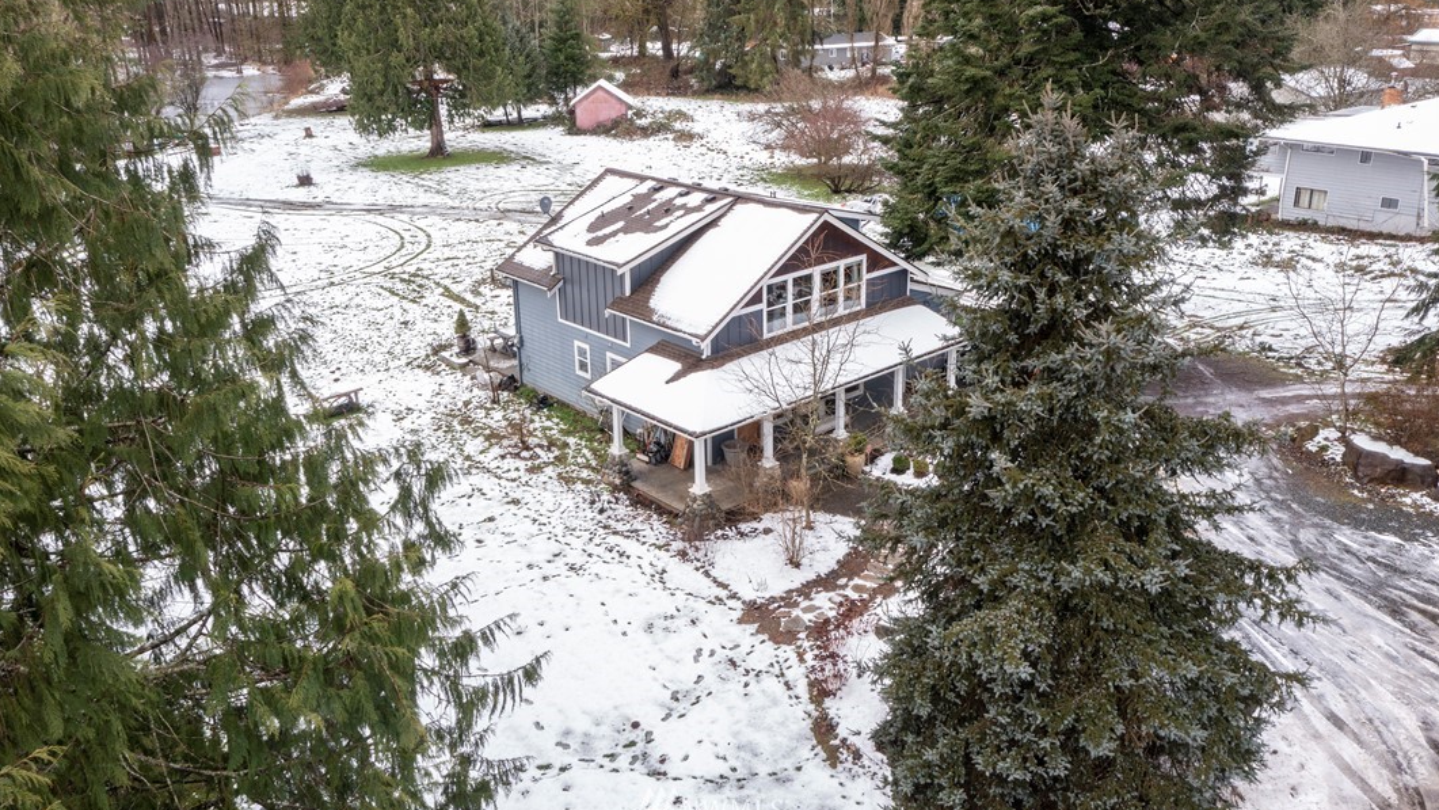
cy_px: 364
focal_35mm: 30
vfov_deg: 38.9
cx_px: 713
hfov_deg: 64.3
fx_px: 1145
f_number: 7.1
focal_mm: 10.26
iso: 100
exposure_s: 1/60
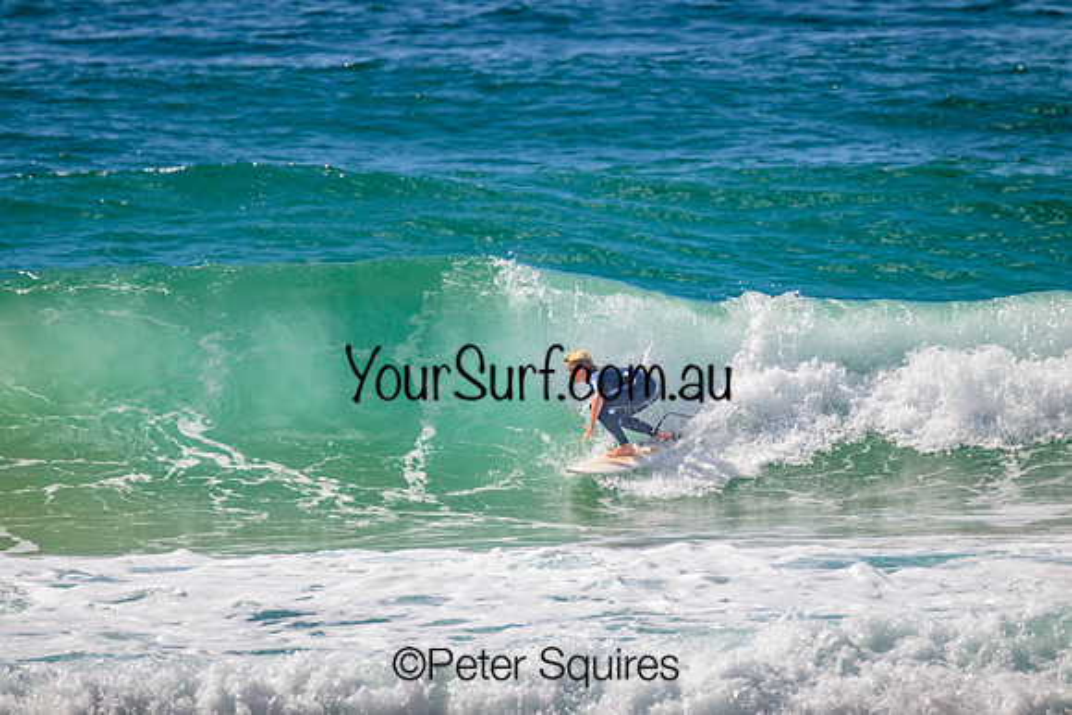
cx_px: 536
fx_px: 23827
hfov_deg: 2.6
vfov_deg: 1.7
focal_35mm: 800
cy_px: 358
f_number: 11
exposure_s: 1/2000
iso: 900
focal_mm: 800
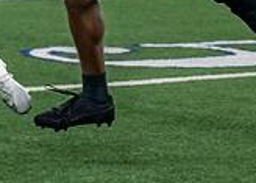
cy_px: -115
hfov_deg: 5.1
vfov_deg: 3.6
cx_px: -101
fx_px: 2856
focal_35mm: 393
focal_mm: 70
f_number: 2.8
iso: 1600
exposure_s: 1/1000
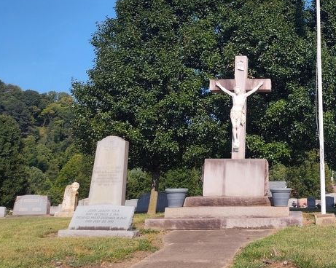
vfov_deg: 37.6
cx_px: 288
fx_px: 387
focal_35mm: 39
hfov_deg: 43.7
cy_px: 80
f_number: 1.8
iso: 100
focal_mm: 5.56
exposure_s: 1/1748
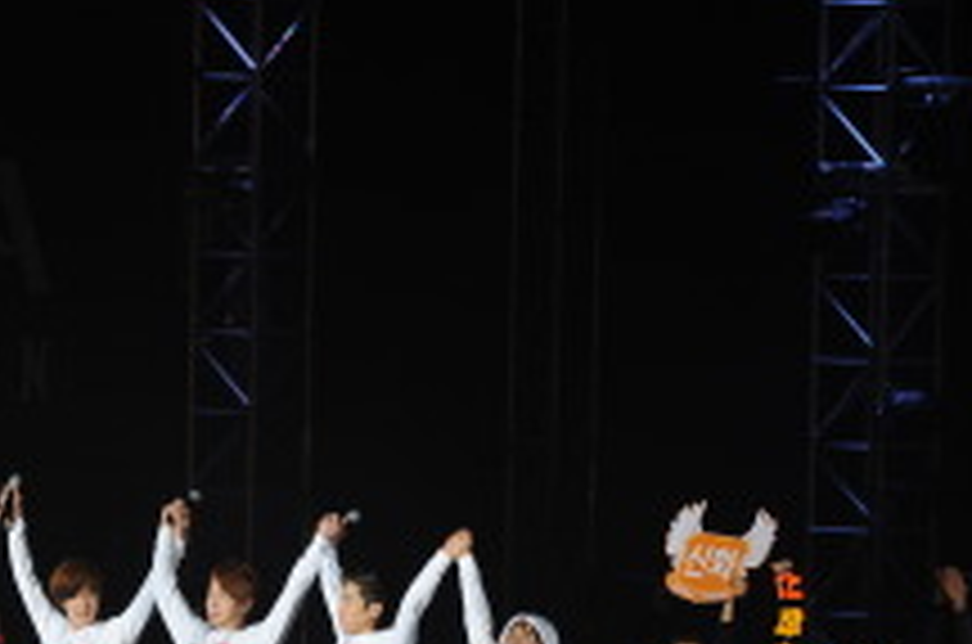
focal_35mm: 463
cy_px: 662
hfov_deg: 4.5
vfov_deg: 3.0
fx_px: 12473
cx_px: 230
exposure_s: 1/500
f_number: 4
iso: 1000
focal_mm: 200
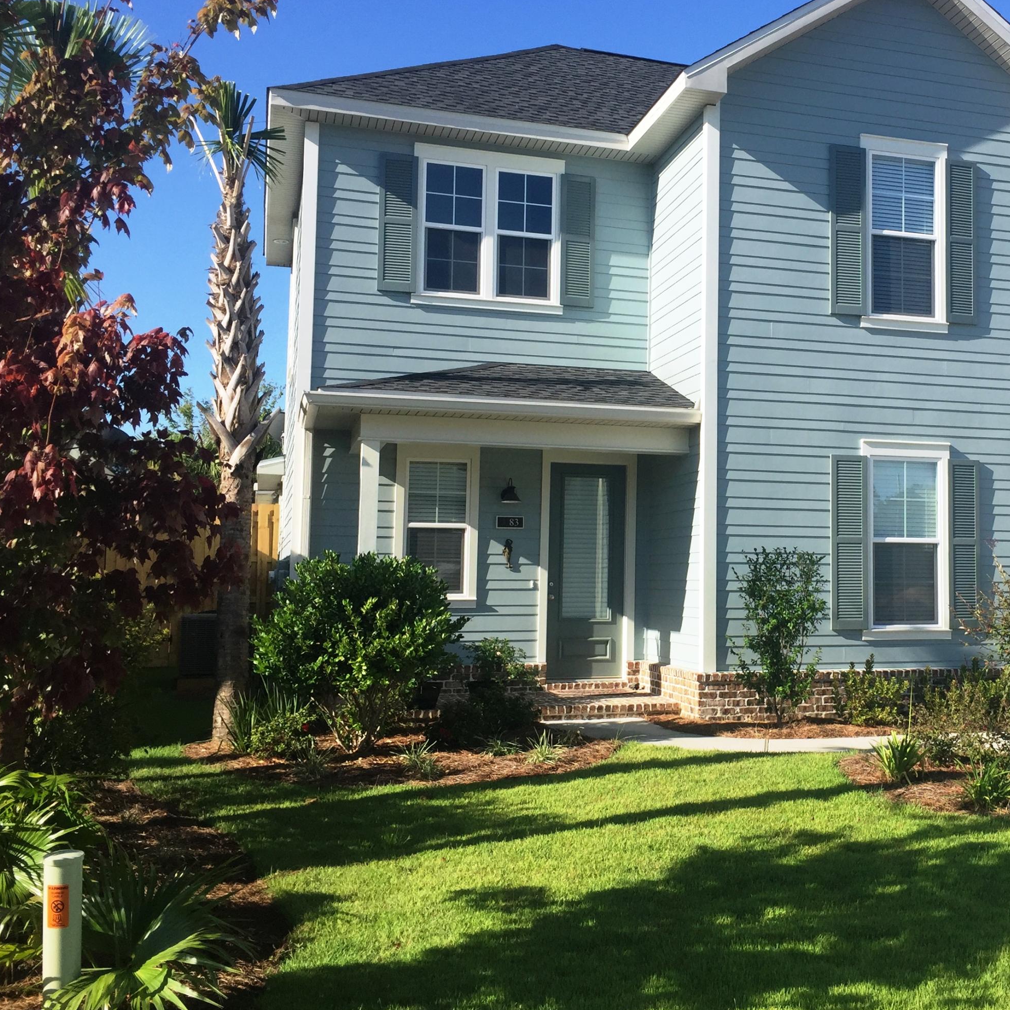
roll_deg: -1.4
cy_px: 466
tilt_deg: +3.6
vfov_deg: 42.8
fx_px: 1287
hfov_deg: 41.6
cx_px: 758
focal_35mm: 39
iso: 32
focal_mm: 4.15
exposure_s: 1/1412
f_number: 2.2
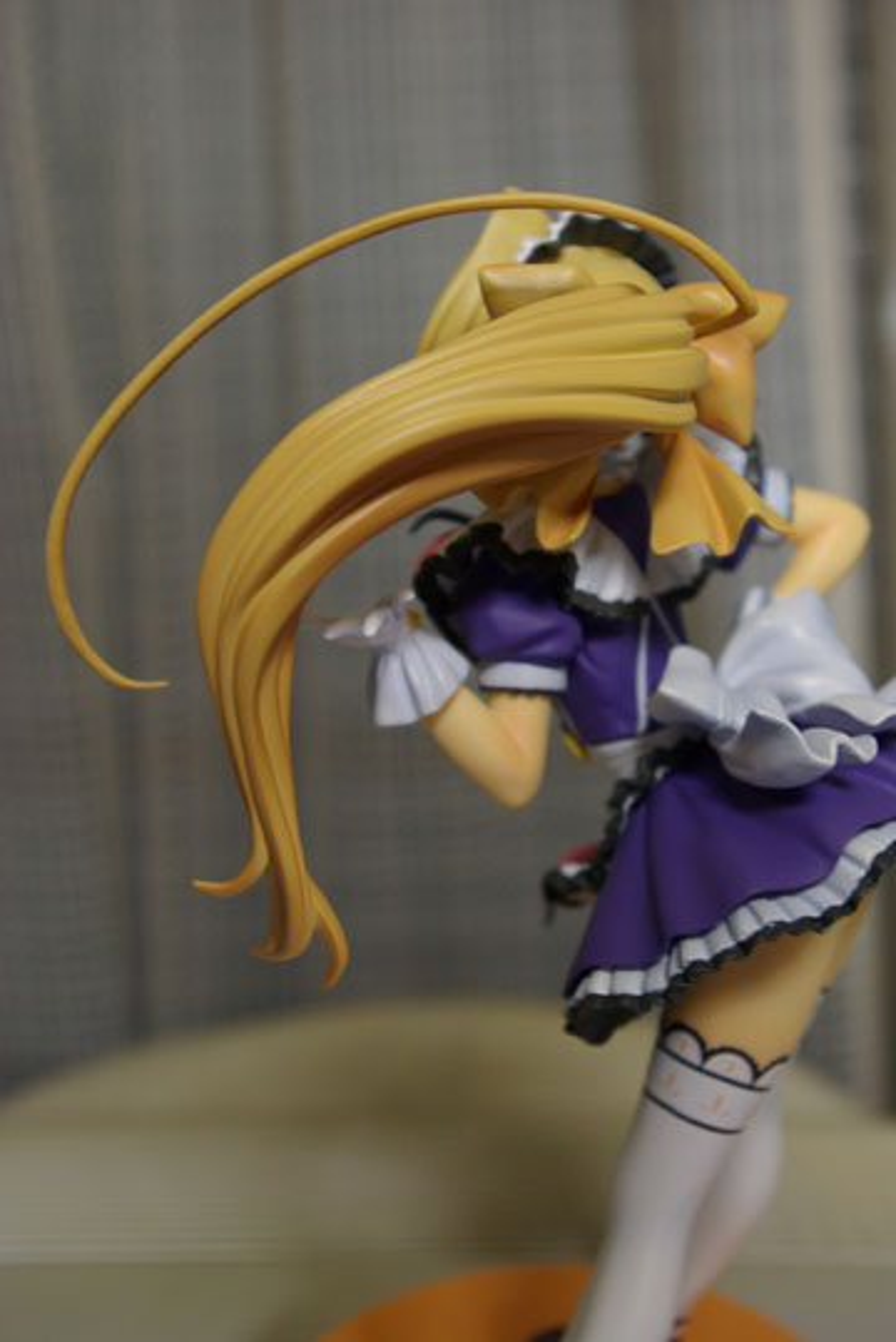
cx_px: 448
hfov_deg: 31.9
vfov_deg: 46.4
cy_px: 671
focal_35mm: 42
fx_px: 1566
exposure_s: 1/30
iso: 800
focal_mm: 28
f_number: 5.6
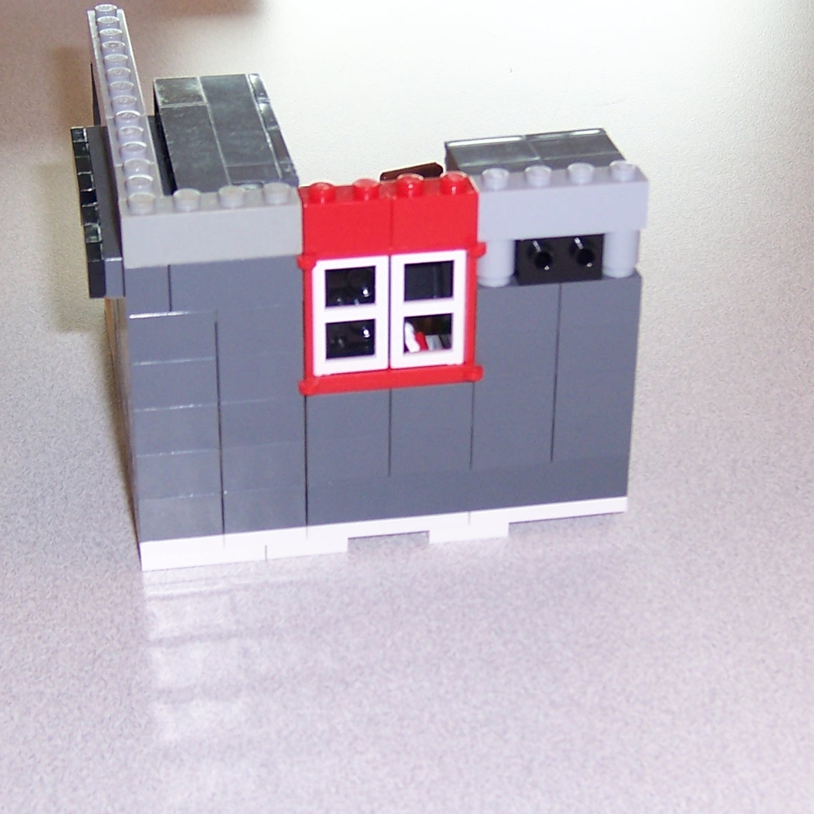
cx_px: 382
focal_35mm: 77
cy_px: 346
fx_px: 2049
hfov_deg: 22.5
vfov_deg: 22.5
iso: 80
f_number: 3.4
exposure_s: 1/60
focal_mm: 6.7
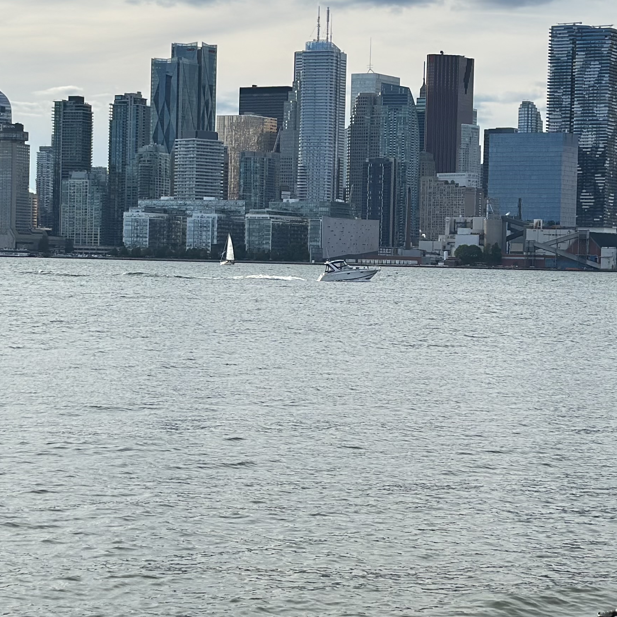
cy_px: 280
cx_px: 257
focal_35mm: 98
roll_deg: -1.6
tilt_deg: +0.1
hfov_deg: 17.7
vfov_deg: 17.7
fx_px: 1976
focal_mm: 6.86
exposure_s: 1/4016
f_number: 1.78
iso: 80
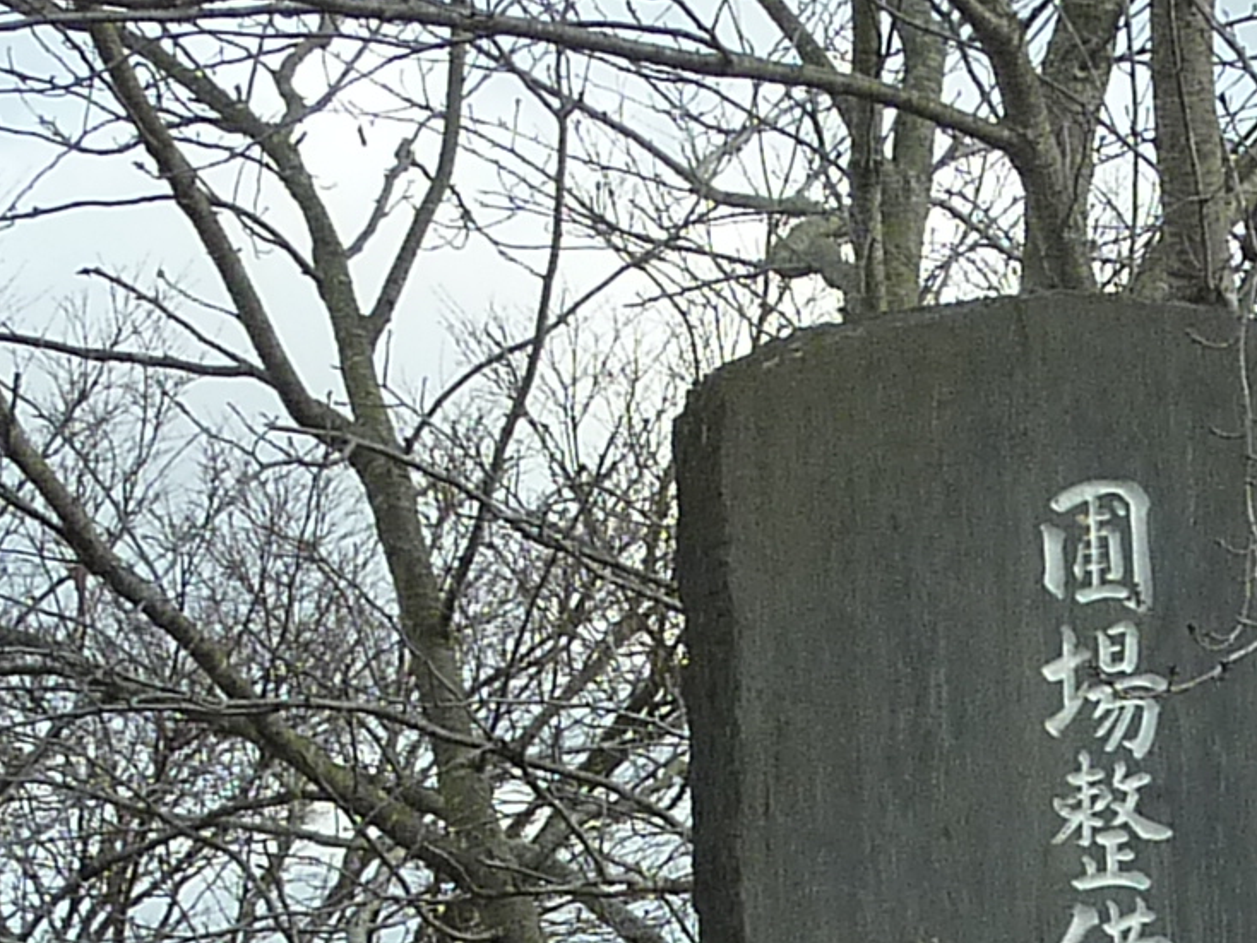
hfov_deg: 9.9
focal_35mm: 198
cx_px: 1206
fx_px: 7192
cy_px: 1196
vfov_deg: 7.4
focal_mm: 6.5
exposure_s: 1/320
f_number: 4
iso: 125
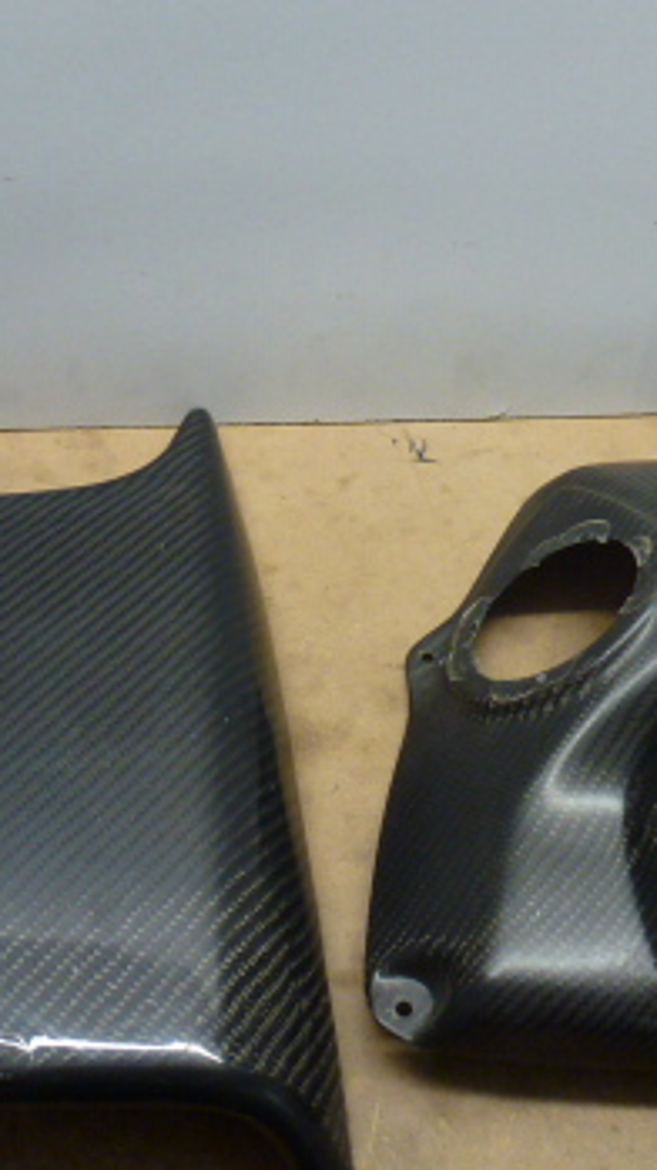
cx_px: 412
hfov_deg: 24.8
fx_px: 1488
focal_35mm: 48
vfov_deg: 42.9
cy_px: 590
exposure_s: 1/60
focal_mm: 4.3
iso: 200
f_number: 3.3
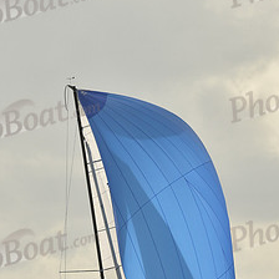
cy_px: 173
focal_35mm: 529
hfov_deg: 3.3
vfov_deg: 3.3
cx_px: 165
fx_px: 4824
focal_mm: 240
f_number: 8
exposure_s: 1/2000
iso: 320
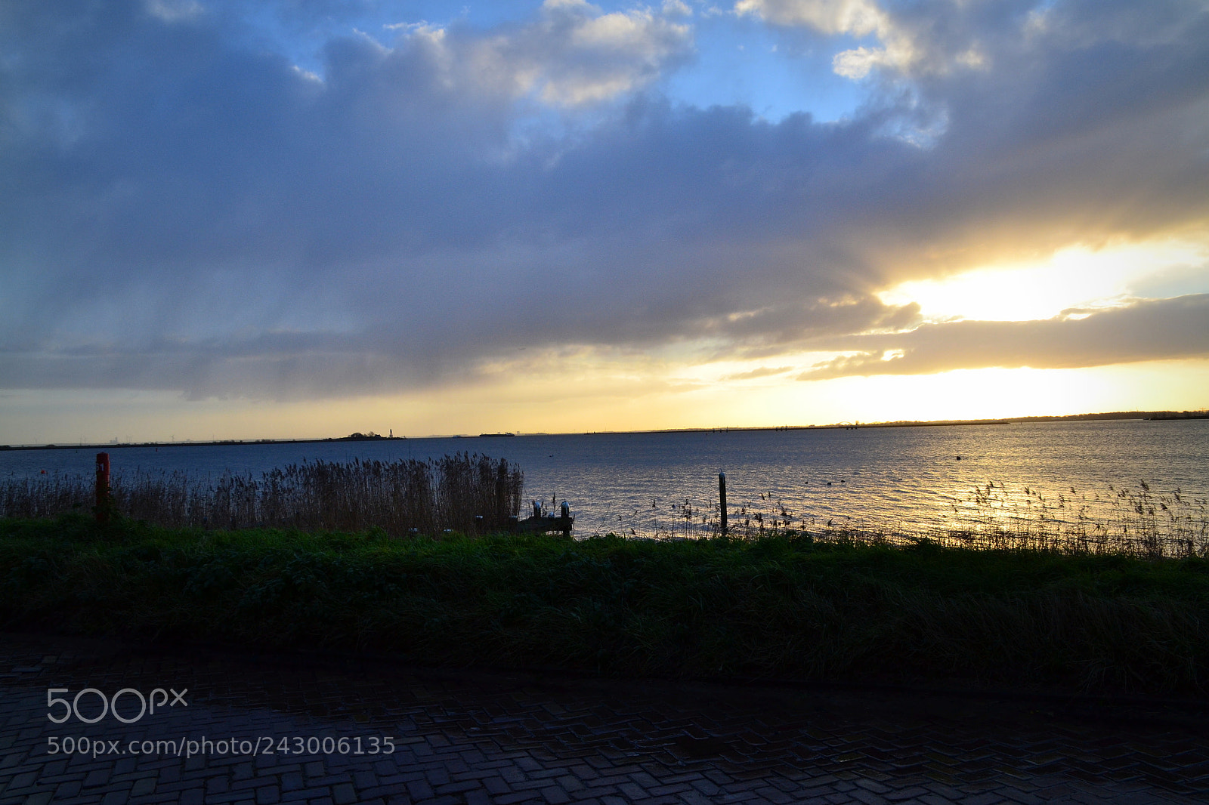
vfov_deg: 43.6
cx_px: 604
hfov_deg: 61.9
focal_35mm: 30
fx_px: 1007
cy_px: 402
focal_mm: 20
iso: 400
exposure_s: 1/250
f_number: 10
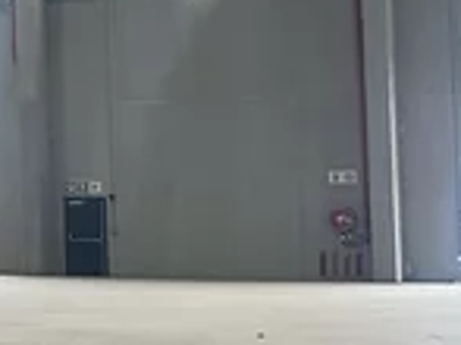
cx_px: -721
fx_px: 1743
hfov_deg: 11.7
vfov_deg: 11.3
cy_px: 107
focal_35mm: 131
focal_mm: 6.86
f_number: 1.78
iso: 125
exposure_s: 1/121
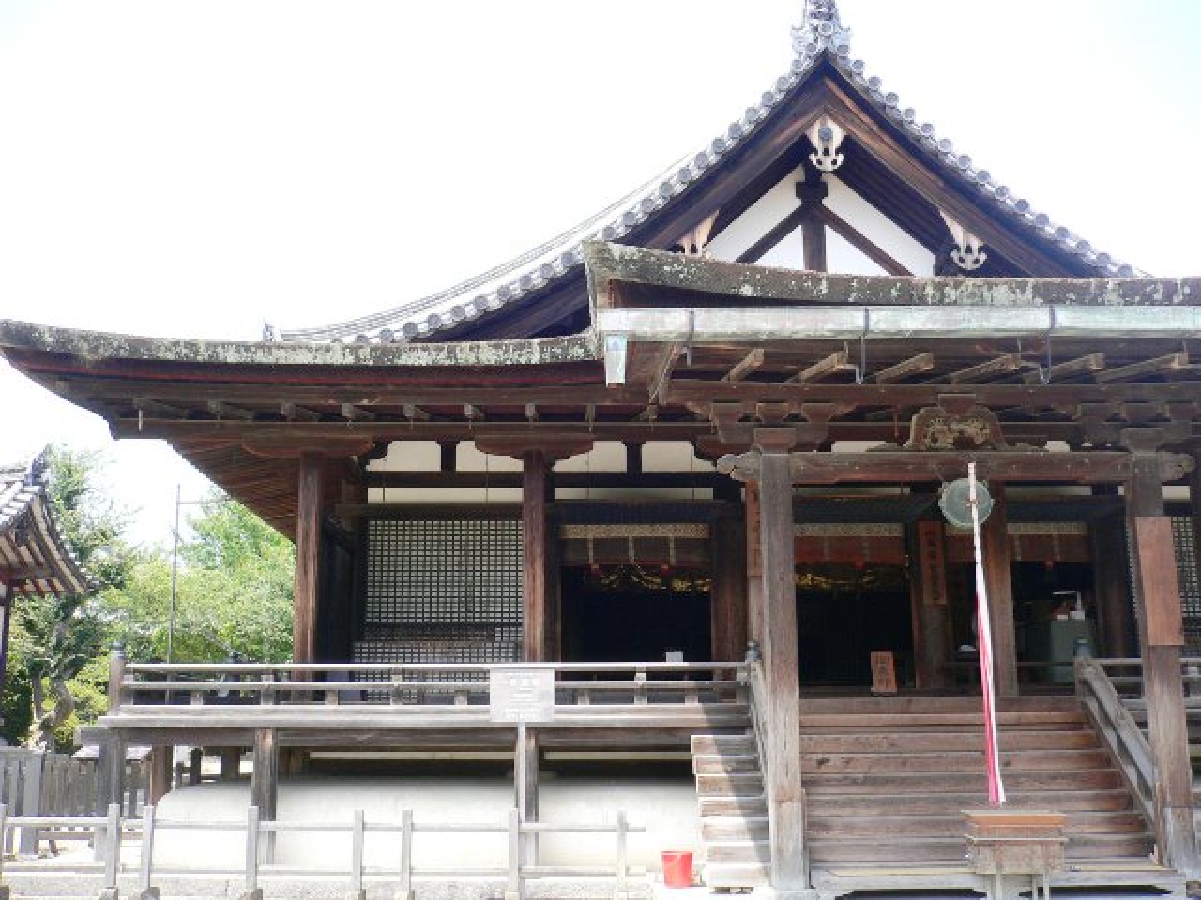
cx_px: 600
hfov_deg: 52.6
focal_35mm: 35
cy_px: 450
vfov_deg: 40.7
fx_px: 1214
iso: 80
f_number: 2.8
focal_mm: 5.8
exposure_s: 1/250
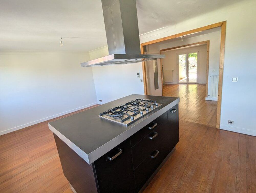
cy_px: 96
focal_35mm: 16
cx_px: 128
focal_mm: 2.35
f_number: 2.2
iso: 59
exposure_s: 1/51.4
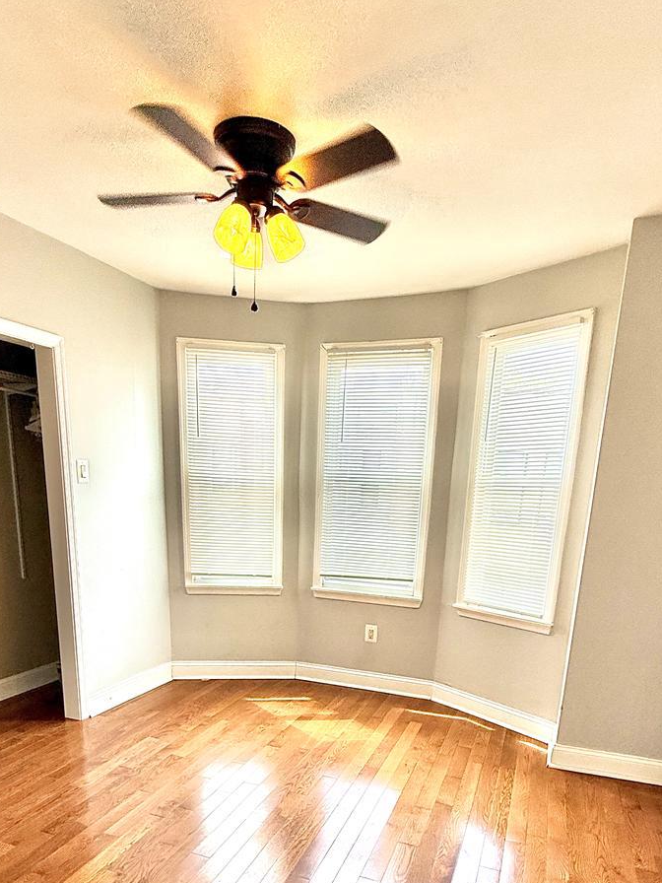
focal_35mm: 24
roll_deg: -2.2
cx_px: 317
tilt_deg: -15.2
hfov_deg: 56.8
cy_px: 653
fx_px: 612
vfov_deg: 67.4
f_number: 2.2
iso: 64
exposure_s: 1/193
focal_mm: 2.22
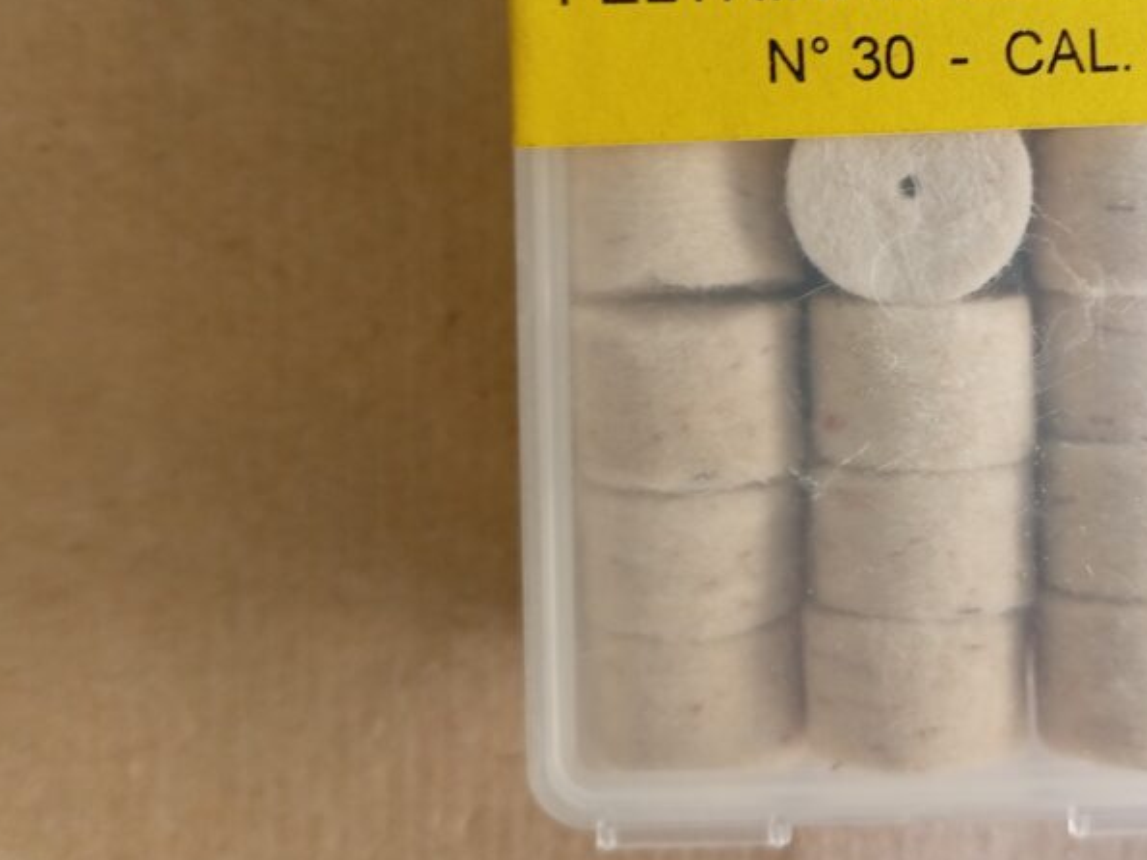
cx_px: 925
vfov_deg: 33.0
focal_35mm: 43
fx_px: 1425
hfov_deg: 41.9
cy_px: 232
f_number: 1.8
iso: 203
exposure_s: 1/25
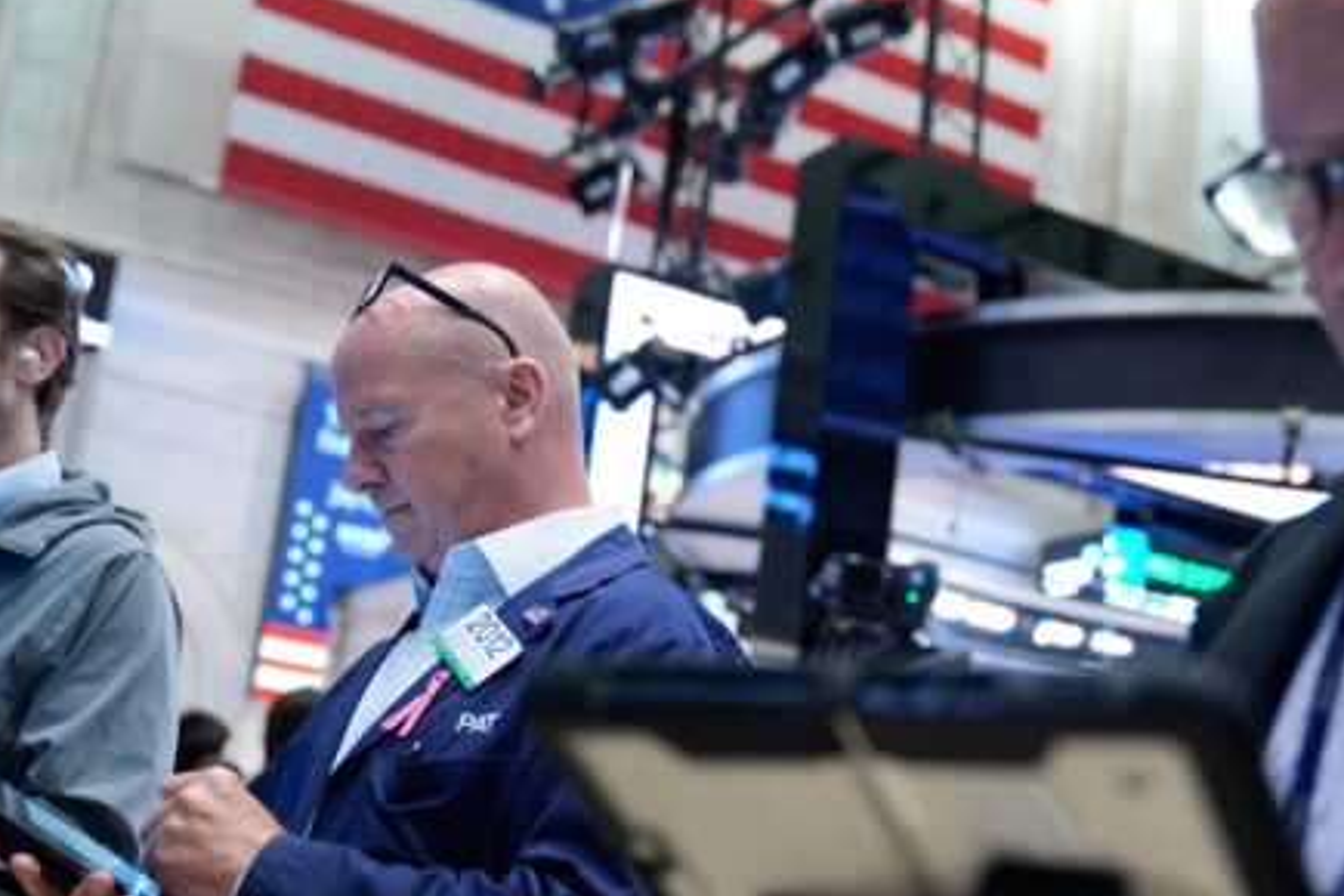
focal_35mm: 53
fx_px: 1979
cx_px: 658
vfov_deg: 25.5
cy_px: 471
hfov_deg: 37.5
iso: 1250
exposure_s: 1/60
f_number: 2.8
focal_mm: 36
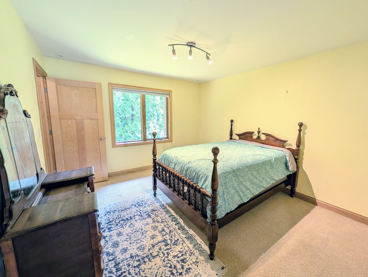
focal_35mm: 13
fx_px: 138
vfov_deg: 90.1
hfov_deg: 105.9
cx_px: 197
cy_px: 137
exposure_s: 1/24
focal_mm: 2.02
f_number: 1.7
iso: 54
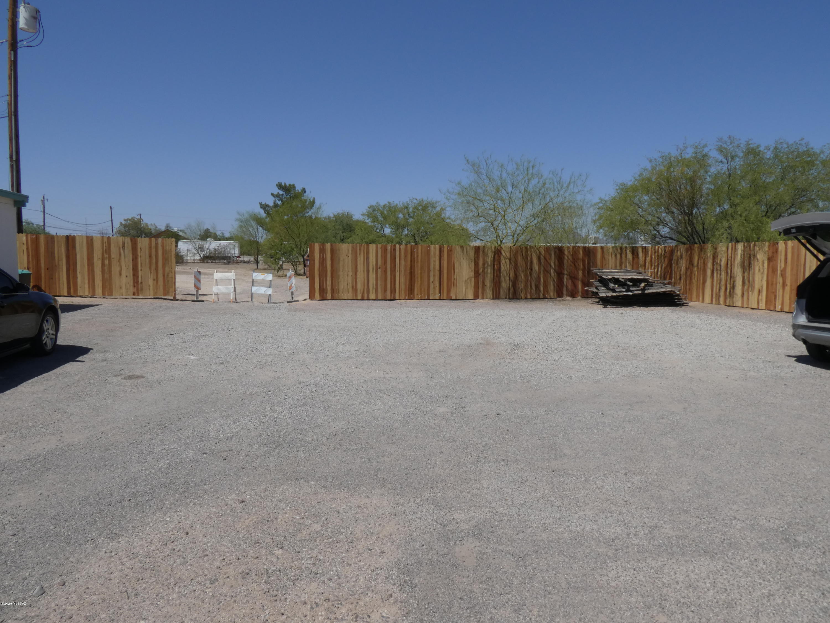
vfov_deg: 56.8
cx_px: 415
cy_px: 312
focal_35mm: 24
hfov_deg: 71.6
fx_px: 575
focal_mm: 4.3
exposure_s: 1/1000
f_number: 5
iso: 80
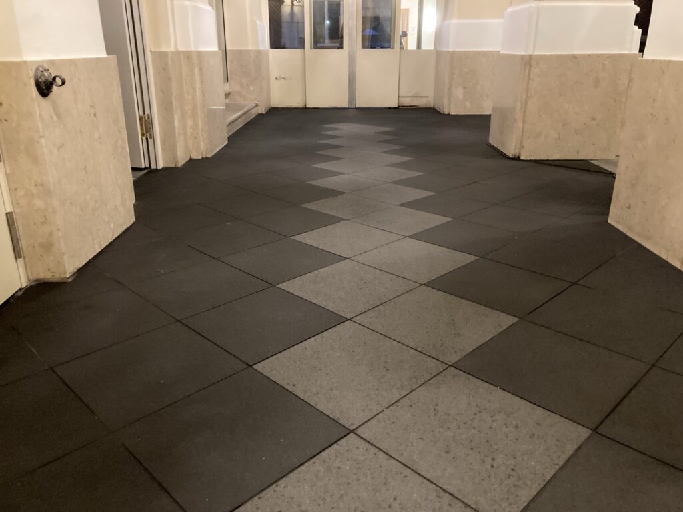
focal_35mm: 28
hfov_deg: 63.4
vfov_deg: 49.7
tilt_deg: -19.7
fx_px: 552
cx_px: 342
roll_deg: -0.1
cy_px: 256
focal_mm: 3.99
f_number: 1.8
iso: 640
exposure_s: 1/25
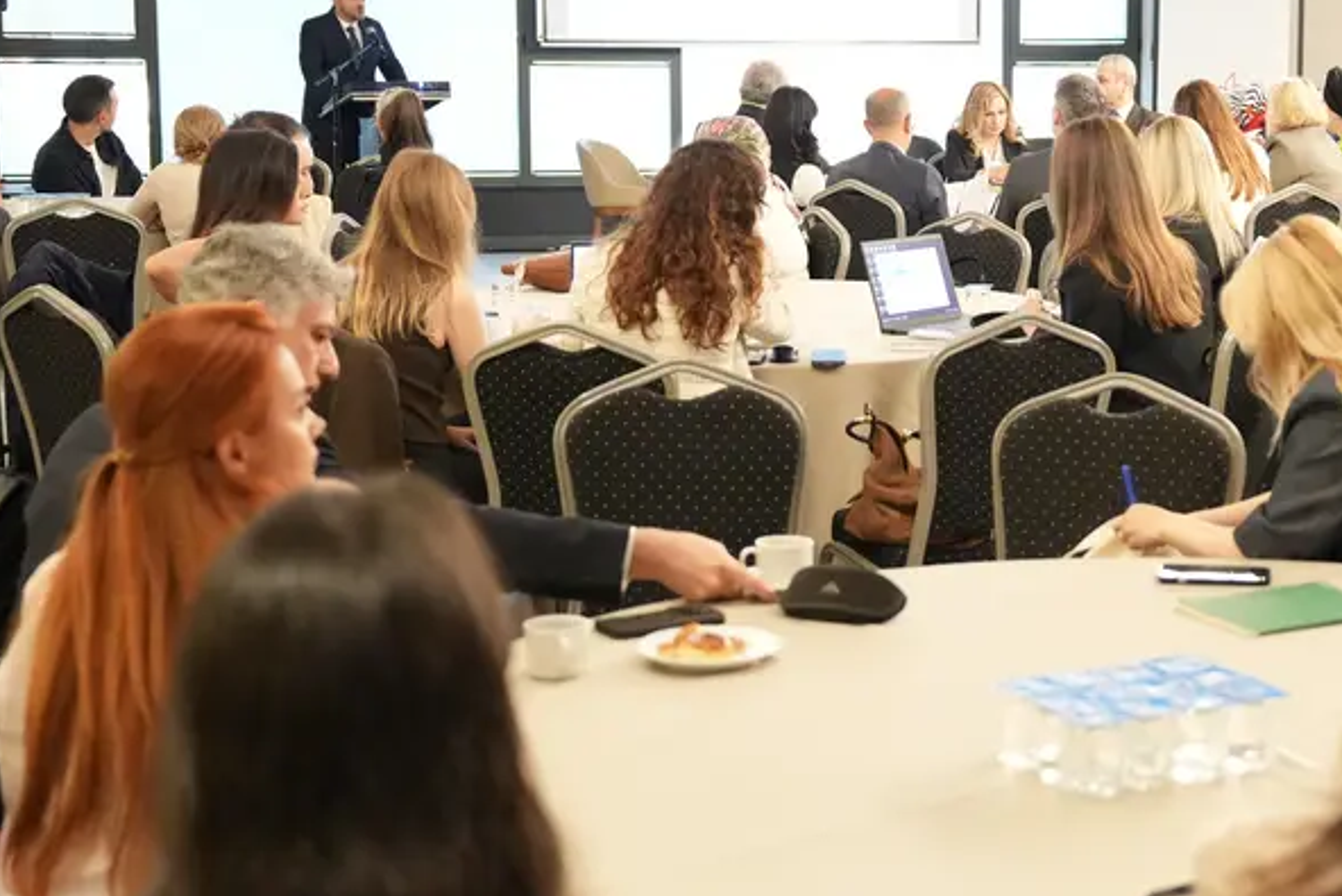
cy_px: 357
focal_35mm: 67
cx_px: 1020
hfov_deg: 29.6
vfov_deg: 20.3
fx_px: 2498
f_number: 2.8
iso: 8000
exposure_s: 1/100
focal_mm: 33
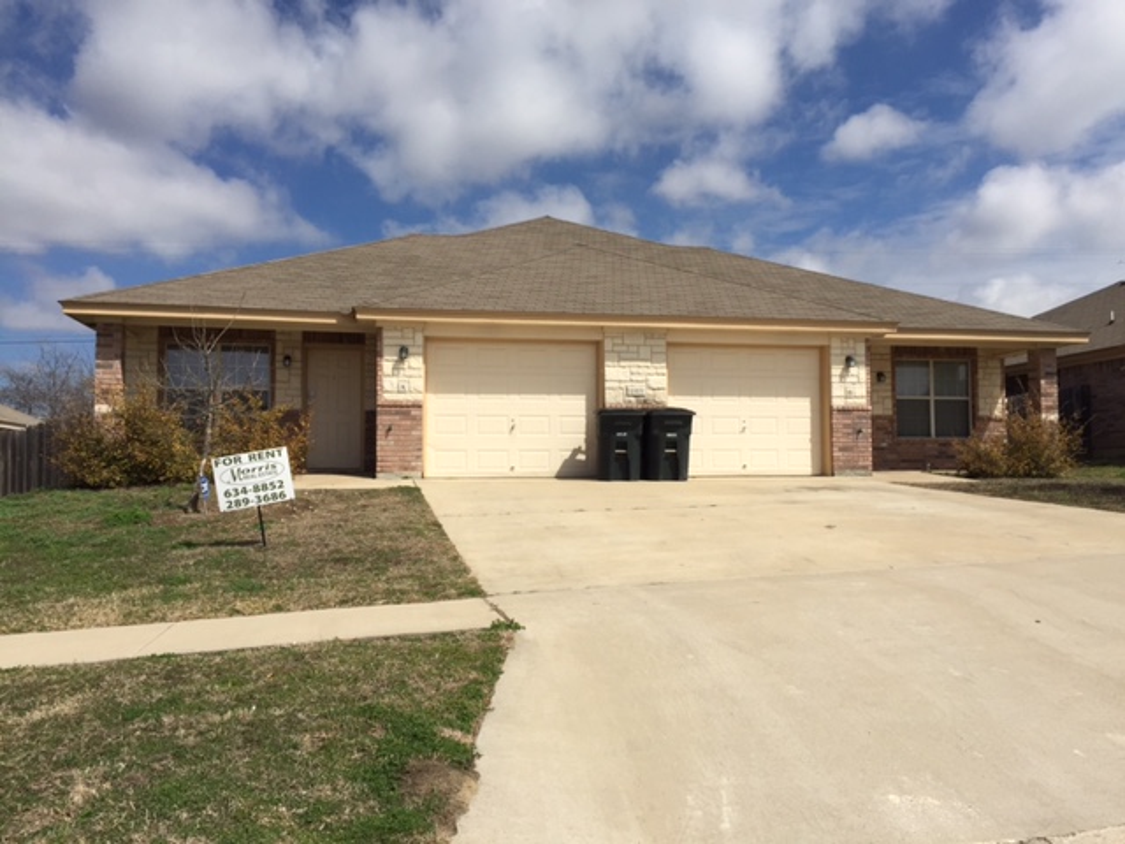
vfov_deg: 48.2
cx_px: 562
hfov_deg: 61.7
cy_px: 422
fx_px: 942
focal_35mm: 29
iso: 32
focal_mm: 4.15
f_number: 2.2
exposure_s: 1/4405
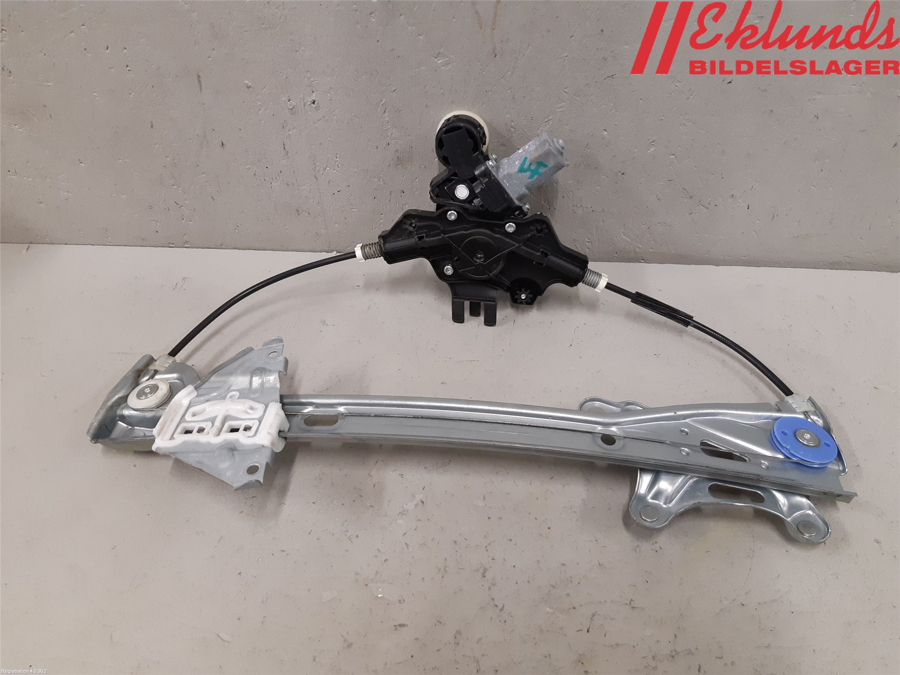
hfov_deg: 67.3
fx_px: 676
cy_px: 338
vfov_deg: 53.1
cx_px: 450
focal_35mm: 26
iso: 160
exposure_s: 1/60
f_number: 1.7
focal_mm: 3.93
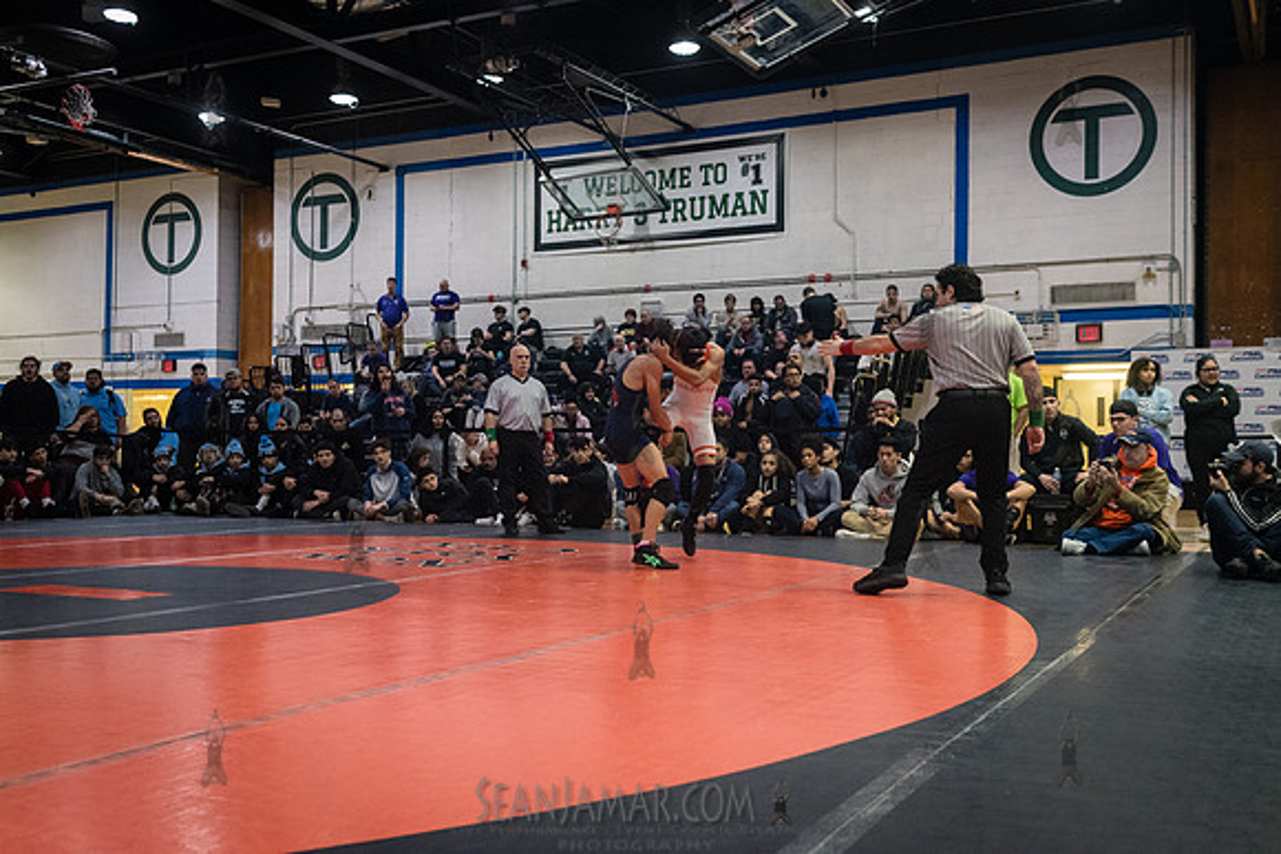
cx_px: 640
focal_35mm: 35
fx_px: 1258
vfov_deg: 37.5
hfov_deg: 53.9
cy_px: 427
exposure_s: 1/400
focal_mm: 35
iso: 6400
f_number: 4
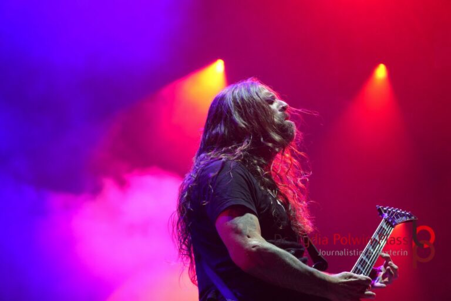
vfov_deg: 6.9
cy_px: 150
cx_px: 226
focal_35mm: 198
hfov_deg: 10.4
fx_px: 2480
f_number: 5.6
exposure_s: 1/250
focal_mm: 132
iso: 3200
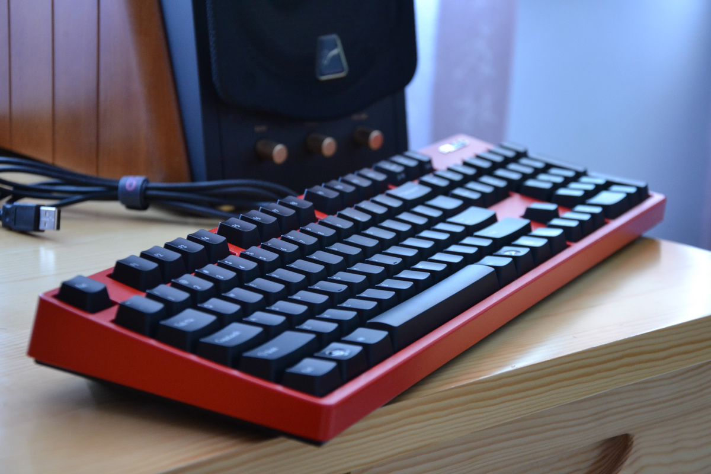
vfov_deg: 14.7
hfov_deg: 21.9
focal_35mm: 93
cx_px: 356
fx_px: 1837
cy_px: 237
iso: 1600
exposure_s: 1/40
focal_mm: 62
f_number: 5.3
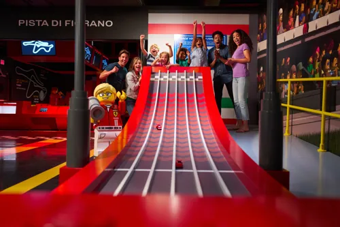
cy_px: 114
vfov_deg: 37.8
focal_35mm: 35
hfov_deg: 54.5
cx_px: 170
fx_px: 330
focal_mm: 35
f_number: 2
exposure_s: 1/250
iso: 1000
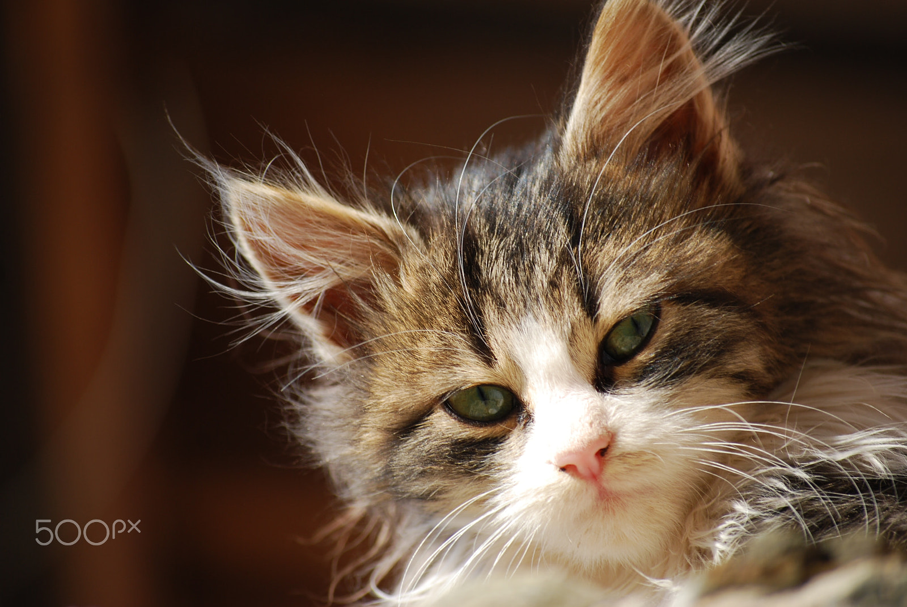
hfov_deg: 8.6
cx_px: 454
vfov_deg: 5.7
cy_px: 304
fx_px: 6054
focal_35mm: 240
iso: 100
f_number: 5.3
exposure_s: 1/200
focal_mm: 160
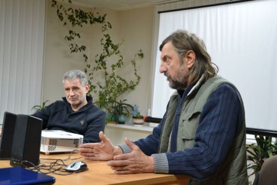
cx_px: 138
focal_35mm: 52
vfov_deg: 25.8
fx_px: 404
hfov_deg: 37.9
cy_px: 92
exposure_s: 1/8
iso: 1600
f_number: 4.5
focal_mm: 35
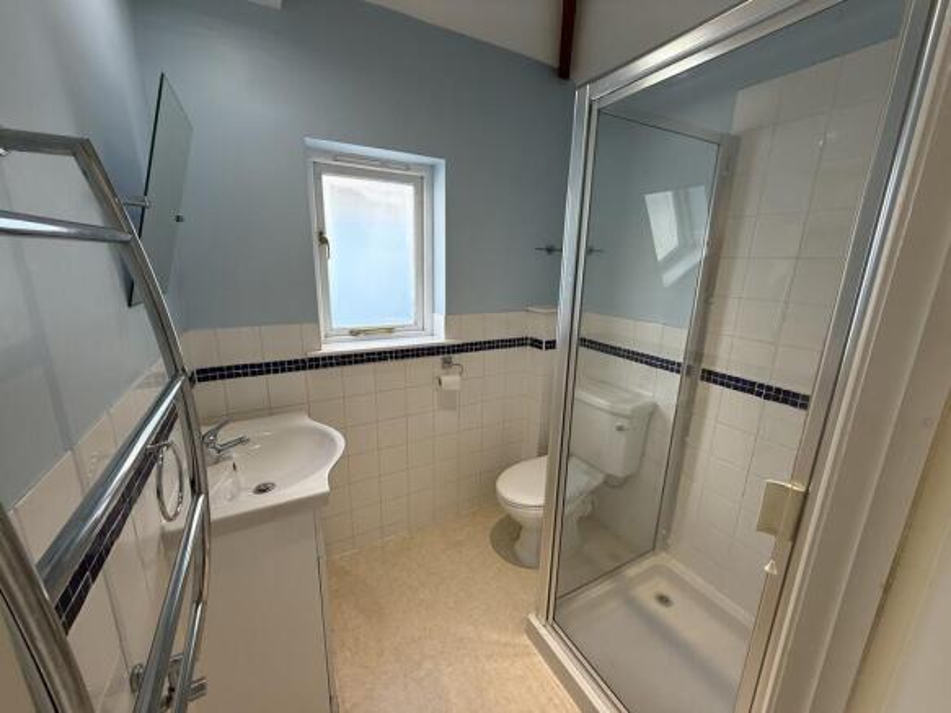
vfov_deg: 85.7
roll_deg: -1.5
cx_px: 476
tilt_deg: -14.4
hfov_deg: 102.1
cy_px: 356
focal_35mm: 14
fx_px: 385
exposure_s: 1/100
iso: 80
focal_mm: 2.22
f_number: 2.2
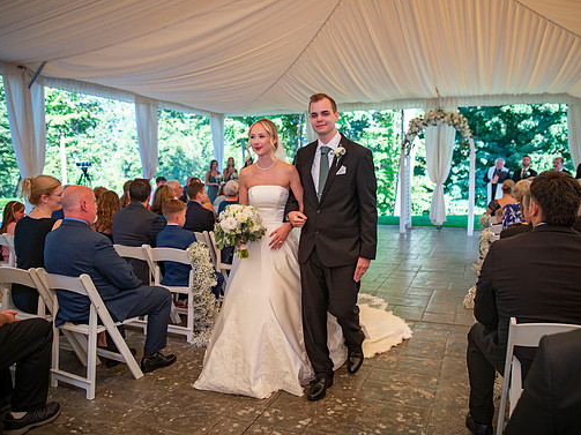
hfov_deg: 65.3
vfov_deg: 51.3
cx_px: 291
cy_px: 215
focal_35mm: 27
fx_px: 453
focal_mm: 24
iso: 800
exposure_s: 1/1250
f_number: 2.8
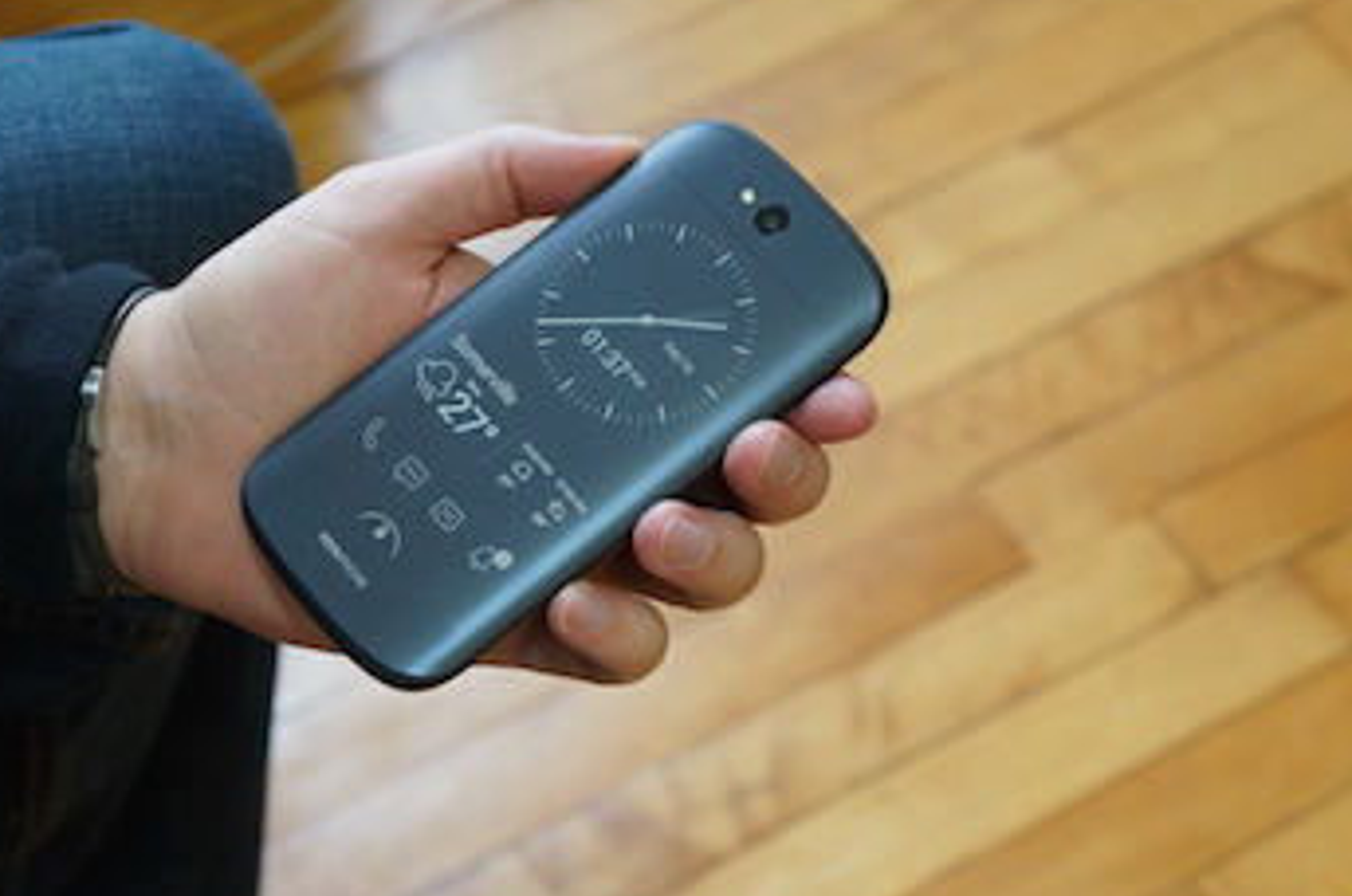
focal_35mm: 79
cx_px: 570
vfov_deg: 17.3
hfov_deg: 25.8
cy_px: 432
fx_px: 2946
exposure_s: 1/80
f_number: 5
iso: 1600
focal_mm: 45
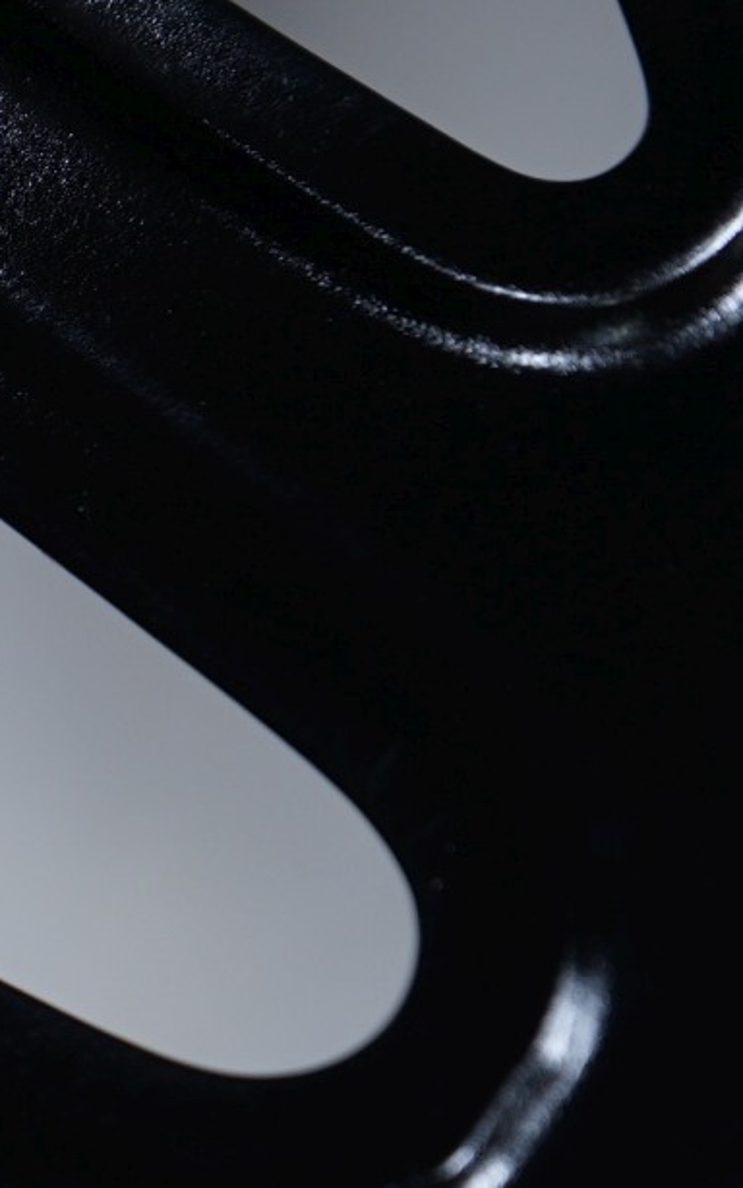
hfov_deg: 5.8
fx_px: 7222
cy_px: 955
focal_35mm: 223
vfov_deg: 9.4
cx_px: -677
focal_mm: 70
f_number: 7.1
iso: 250
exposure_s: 1/100
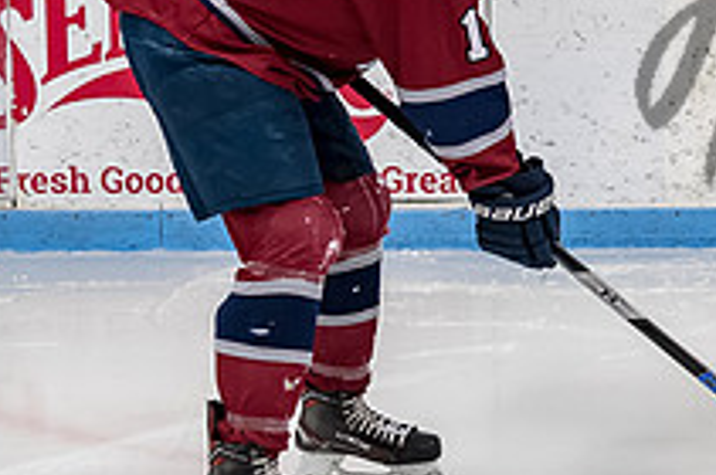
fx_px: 2701
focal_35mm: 136
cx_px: 949
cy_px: 45
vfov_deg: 10.0
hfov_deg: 14.4
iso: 1600
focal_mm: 28
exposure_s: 1/250
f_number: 4
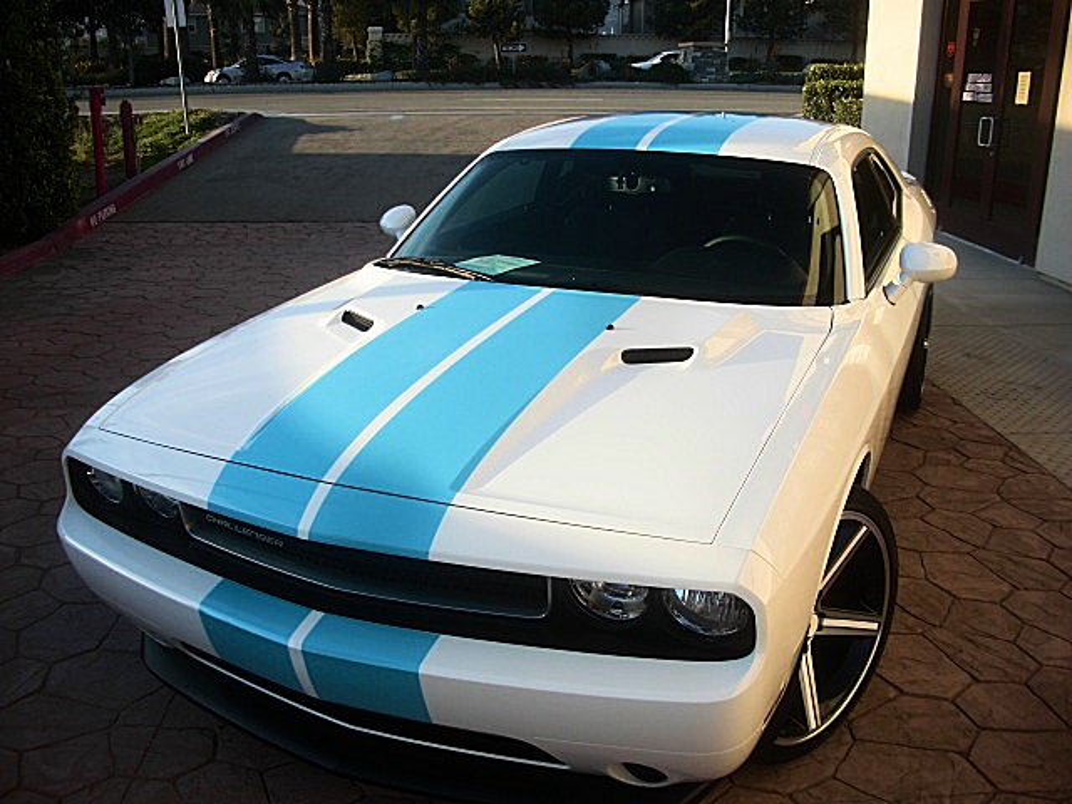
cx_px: 536
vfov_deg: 39.7
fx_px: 1115
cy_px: 402
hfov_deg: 51.4
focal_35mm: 36
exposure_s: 1/250
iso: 50
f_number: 2.8
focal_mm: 6.3
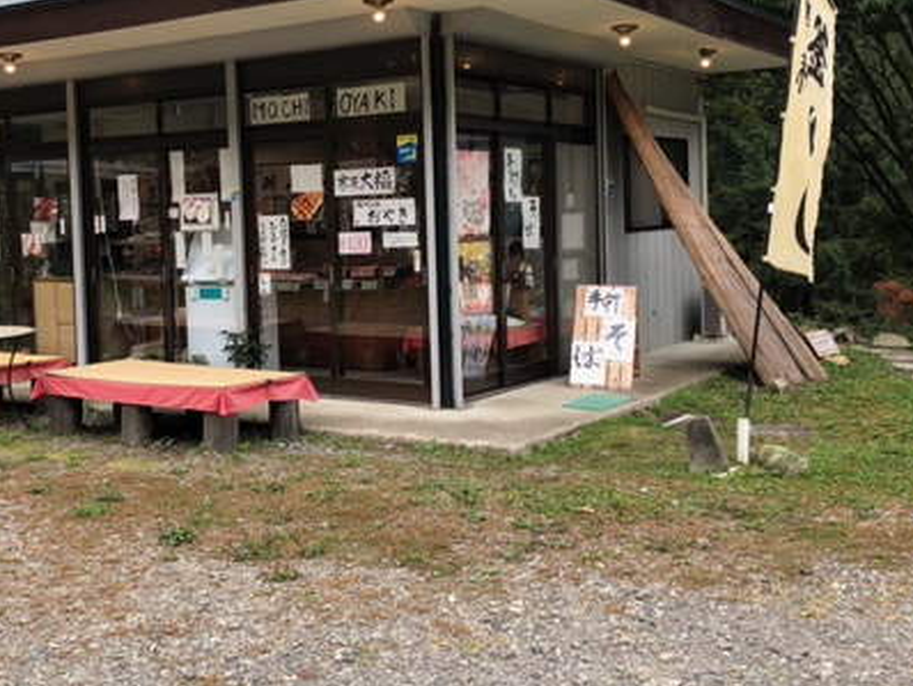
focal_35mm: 45
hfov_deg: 41.8
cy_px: 271
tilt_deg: -2.2
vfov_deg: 32.1
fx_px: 1188
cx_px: 360
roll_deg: +0.9
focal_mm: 3.99
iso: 20
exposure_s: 1/294
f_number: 1.8
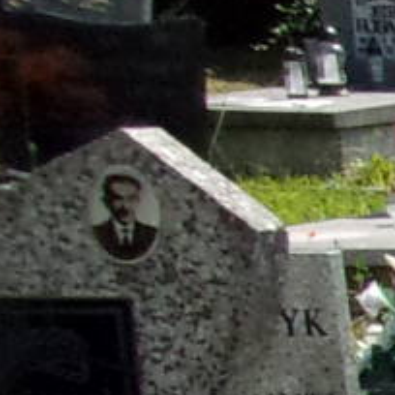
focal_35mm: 249
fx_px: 3215
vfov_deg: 6.8
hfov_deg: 5.6
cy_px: 763
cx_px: 1828
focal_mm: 5.1
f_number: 10.8
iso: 200
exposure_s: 1/170
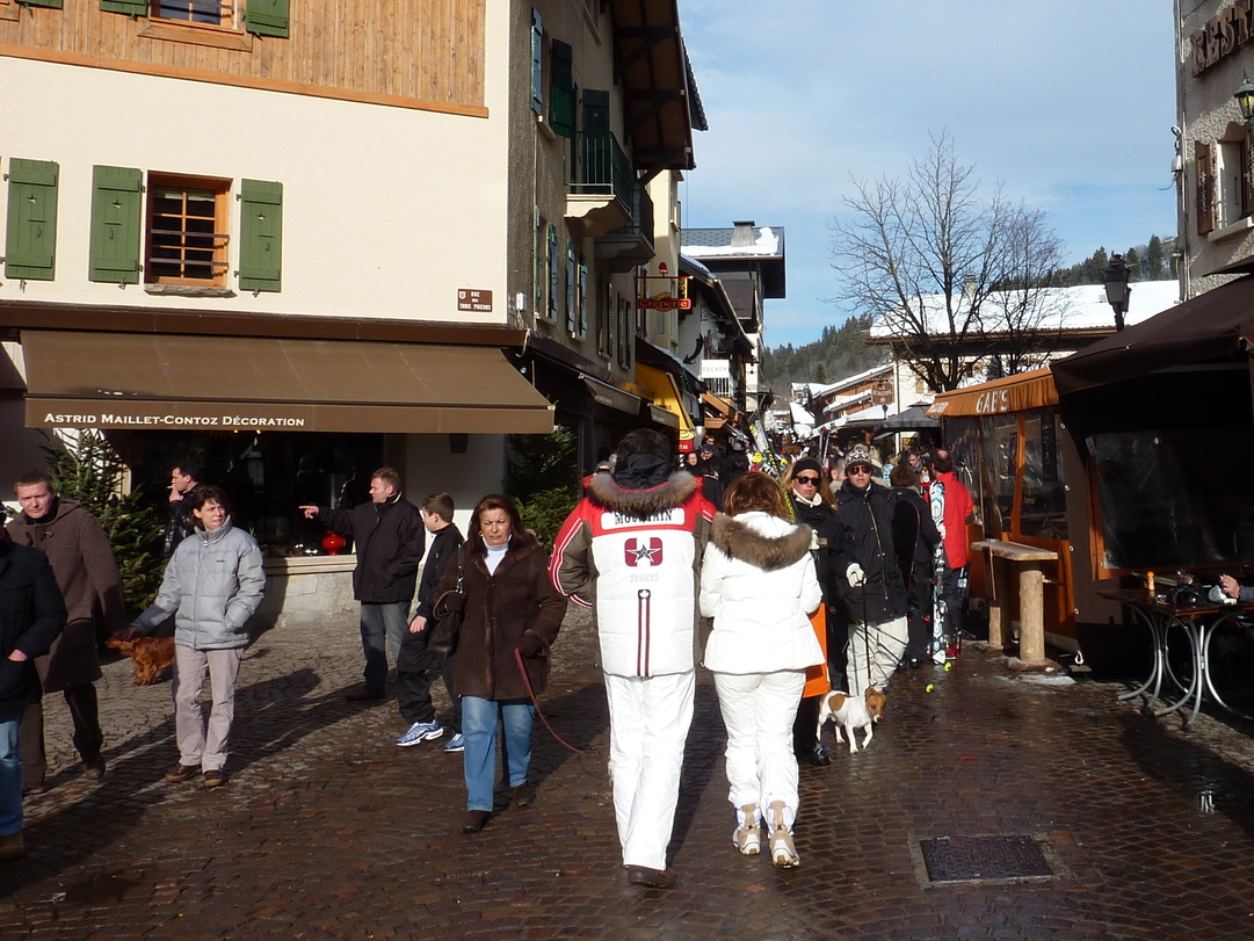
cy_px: 365
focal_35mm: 37
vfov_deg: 38.5
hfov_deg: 49.0
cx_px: 868
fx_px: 1341
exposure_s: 1/500
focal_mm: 4.1
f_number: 5
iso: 80
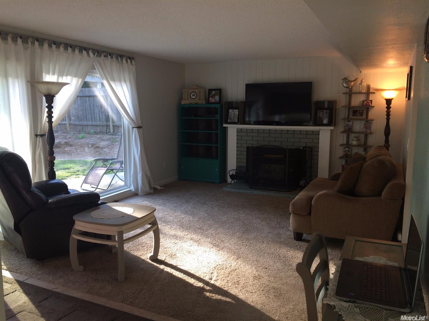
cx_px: 214
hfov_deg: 61.7
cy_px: 160
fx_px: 359
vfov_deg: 48.2
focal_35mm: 29
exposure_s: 1/60
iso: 50
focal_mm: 4.15
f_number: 2.2
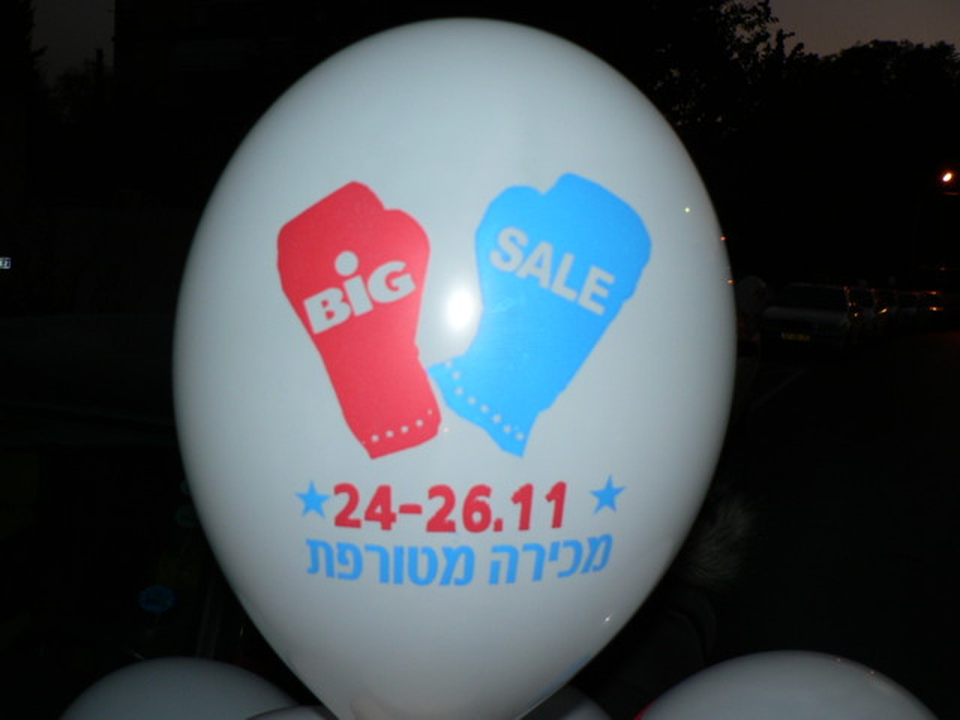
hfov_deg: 51.4
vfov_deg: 39.7
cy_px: 360
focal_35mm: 36
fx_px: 998
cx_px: 480
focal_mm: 6
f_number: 2.8
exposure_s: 1/60
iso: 100
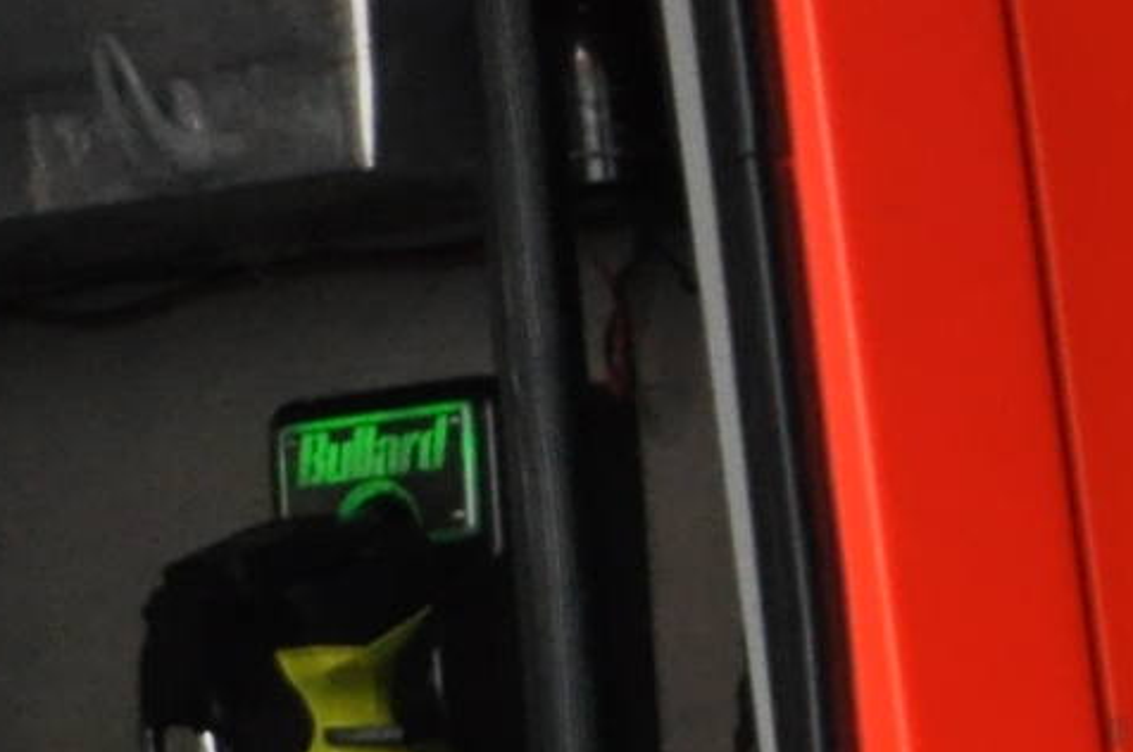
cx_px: 3682
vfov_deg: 2.7
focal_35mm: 507
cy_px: 1585
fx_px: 15935
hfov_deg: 3.9
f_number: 5.6
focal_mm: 50
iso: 1000
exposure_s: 1/200
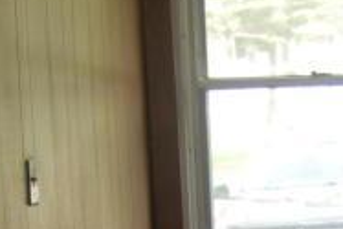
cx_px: 612
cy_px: 398
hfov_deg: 7.7
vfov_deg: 5.3
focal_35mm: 258
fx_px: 2460
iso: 100
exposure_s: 1/40
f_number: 3.5
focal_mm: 28
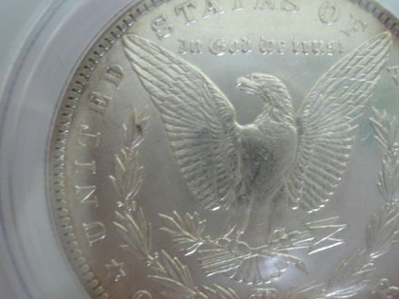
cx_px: 253
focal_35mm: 40
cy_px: 168
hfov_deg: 46.3
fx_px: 461
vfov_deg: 35.9
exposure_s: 1/8
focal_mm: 4.6
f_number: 2.8
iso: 200
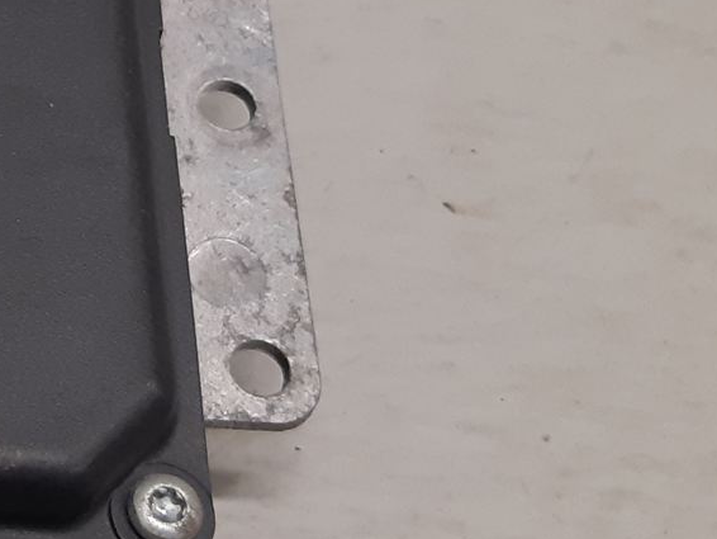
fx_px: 1948
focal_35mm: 94
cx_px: -400
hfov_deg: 18.2
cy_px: -14
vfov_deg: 15.4
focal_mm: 3.93
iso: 125
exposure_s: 1/50
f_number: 1.7
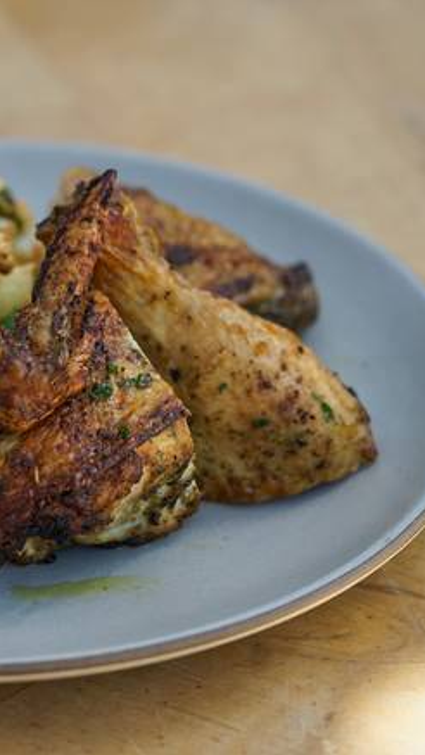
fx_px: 2843
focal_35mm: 142
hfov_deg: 8.5
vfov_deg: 15.1
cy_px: 377
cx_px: 14
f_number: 4
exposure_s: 1/160
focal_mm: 90
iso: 320
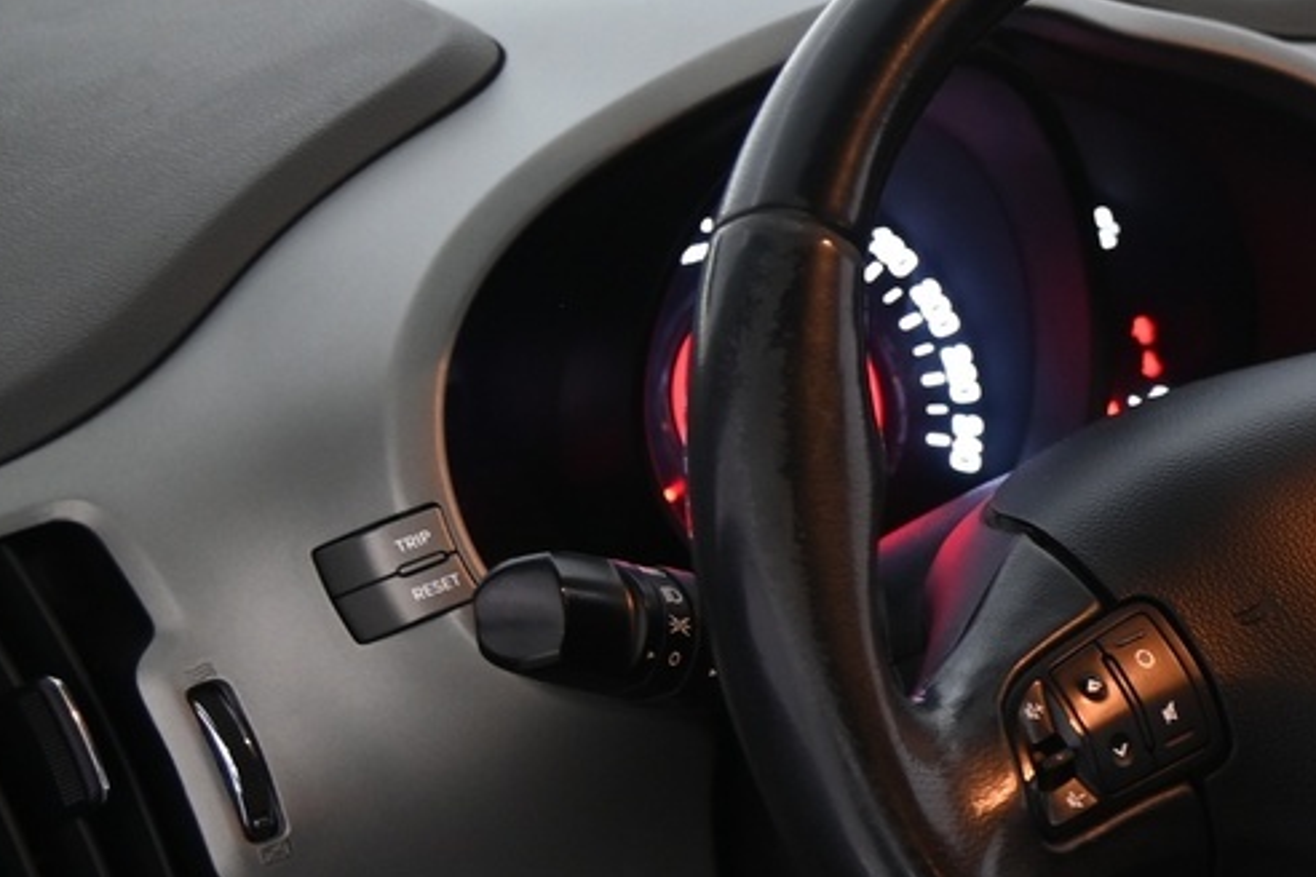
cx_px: 2132
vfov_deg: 13.8
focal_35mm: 99
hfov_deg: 17.8
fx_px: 3619
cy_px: 578
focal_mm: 30
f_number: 4
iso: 1000
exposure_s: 1/15
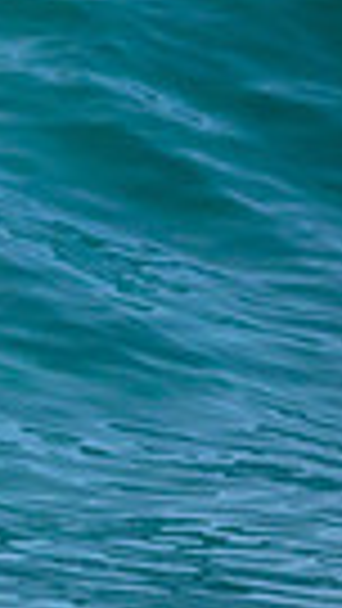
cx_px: -966
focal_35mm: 4439
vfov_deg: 0.5
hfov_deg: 0.3
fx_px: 71520
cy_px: 79
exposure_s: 1/2500
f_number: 6.3
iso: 560
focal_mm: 800
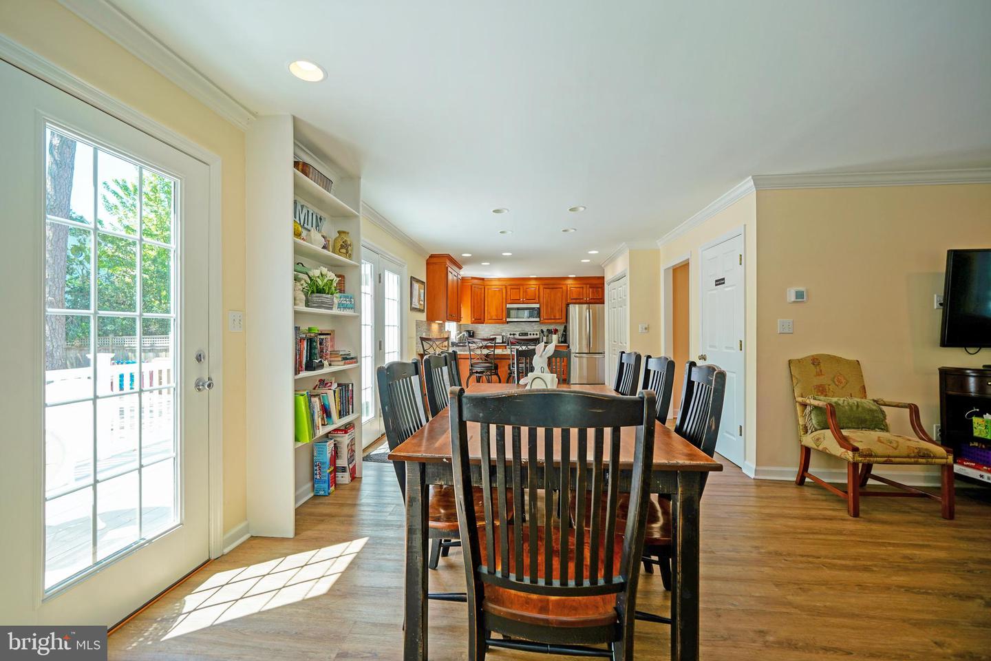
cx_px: 496
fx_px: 413
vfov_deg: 77.3
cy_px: 330
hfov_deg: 100.4
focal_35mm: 15
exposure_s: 1/50
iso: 100
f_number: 4
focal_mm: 10
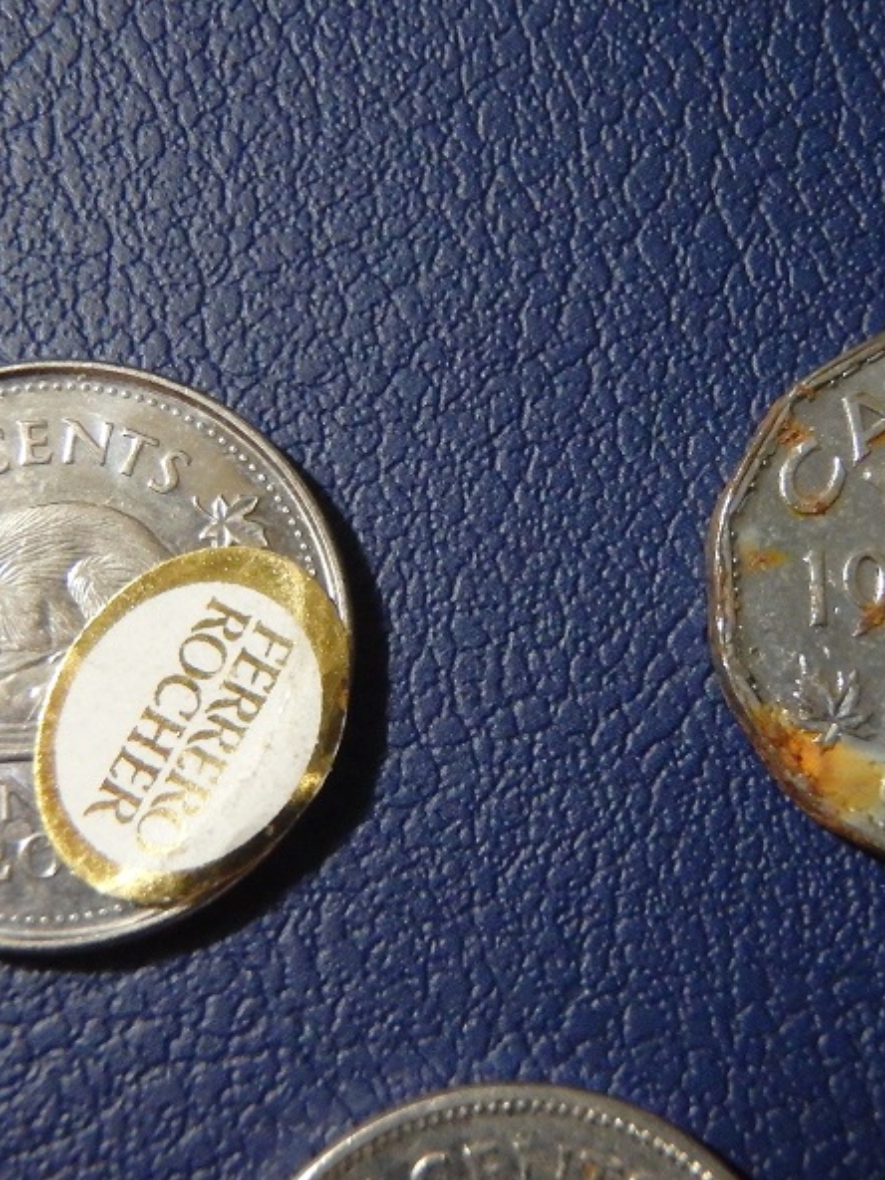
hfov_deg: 29.1
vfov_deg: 38.2
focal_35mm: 50
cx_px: 500
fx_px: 1704
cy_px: 590
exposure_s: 1/40
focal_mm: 6.6
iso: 1600
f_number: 4.7
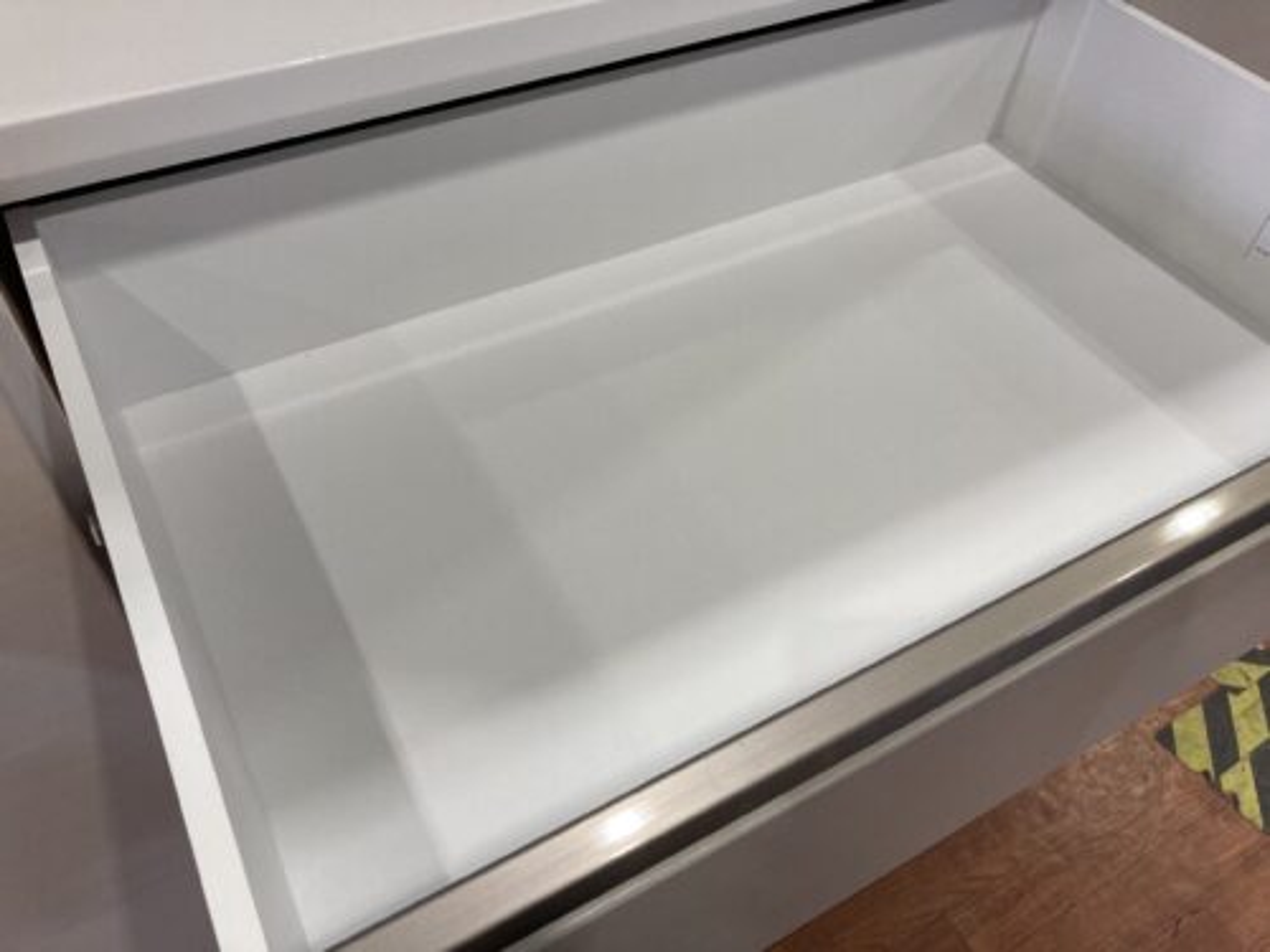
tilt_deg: -47.3
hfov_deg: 63.4
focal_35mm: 28
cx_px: 635
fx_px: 1027
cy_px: 476
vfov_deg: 49.7
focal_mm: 3.99
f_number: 1.8
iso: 80
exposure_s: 1/100
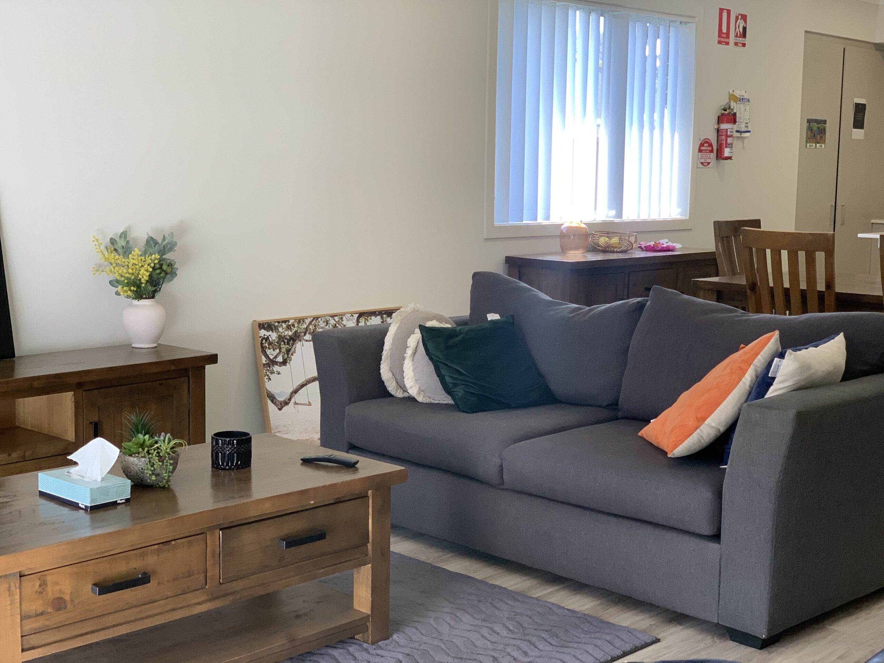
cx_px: 442
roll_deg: -1.6
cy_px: 332
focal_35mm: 52
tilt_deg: -7.4
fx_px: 1328
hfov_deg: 36.8
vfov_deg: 28.0
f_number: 2.4
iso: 125
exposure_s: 1/100
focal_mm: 6
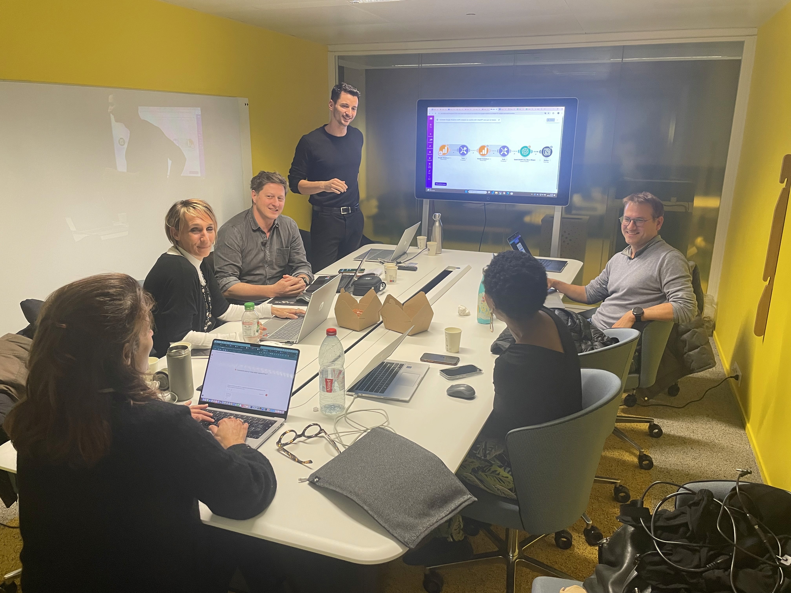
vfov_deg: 53.1
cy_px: 296
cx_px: 396
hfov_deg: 67.3
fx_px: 594
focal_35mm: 26
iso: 125
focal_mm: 4.2
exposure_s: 1/50
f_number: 1.6
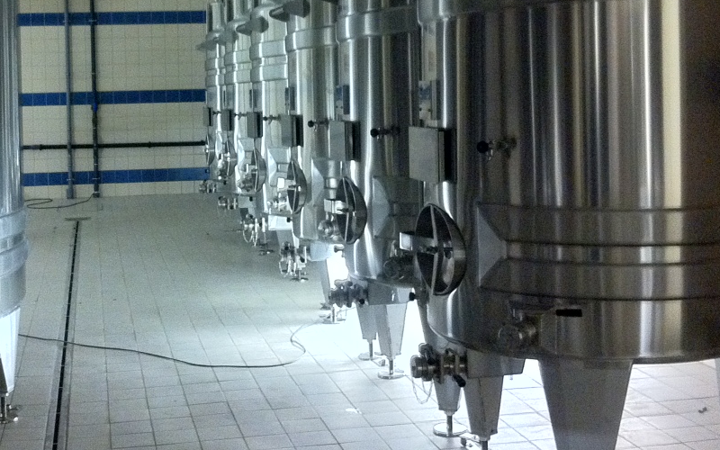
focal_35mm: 60
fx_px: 1177
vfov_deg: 21.4
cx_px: 234
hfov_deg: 33.7
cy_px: 109
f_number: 2.8
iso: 500
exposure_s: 1/17
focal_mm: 3.85
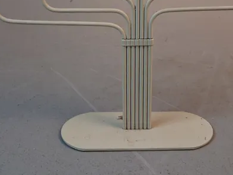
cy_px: 4
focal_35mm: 55
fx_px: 370
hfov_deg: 34.9
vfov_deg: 25.4
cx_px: 129
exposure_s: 1/50
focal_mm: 4
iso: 250
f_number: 1.8
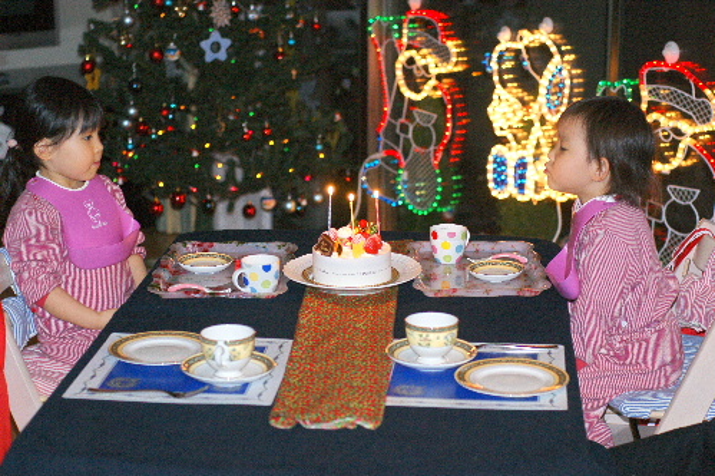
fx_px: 1489
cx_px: 358
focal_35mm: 75
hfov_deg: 27.0
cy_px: 238
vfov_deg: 18.2
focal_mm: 50
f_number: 2.5
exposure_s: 1/80
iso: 400
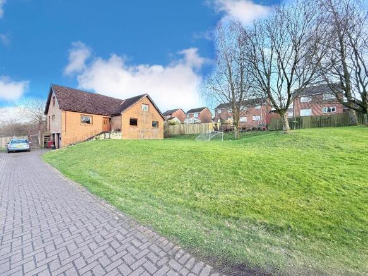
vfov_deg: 85.7
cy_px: 138
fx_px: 149
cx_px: 184
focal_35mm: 14
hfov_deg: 102.1
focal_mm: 2.22
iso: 64
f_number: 2.2
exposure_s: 1/244
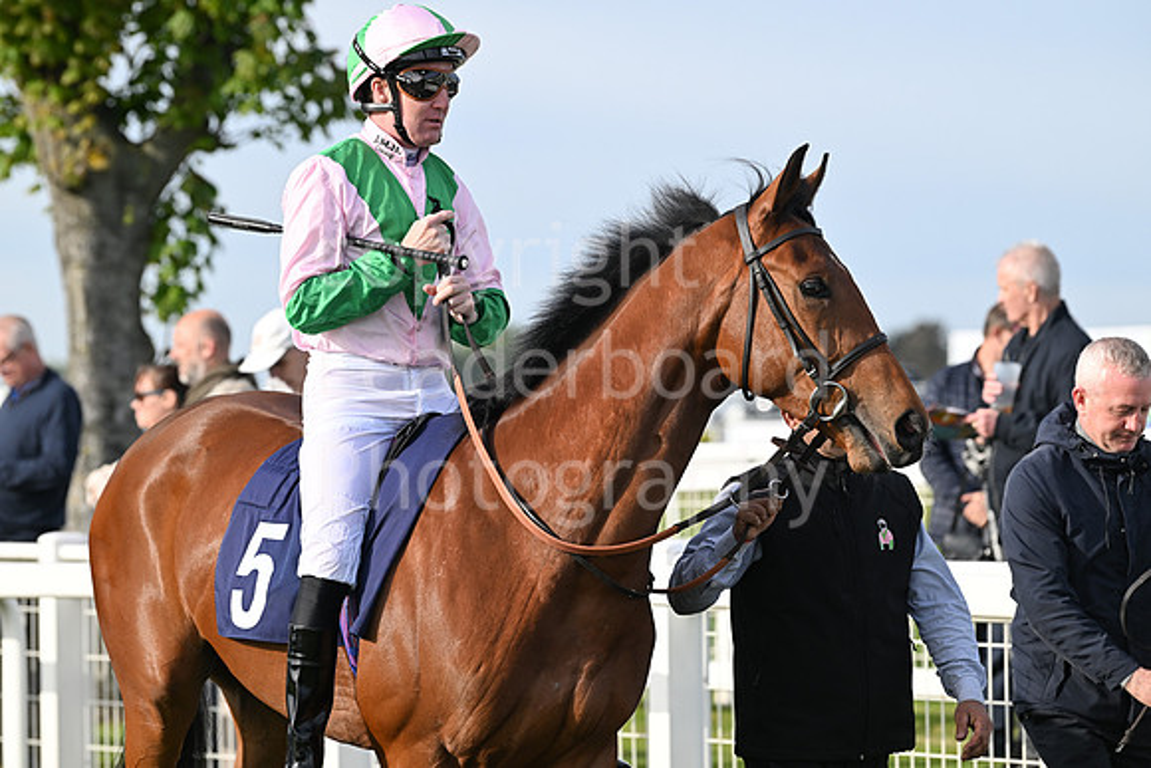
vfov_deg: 6.9
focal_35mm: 200
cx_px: 576
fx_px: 6396
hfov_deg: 10.3
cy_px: 384
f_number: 5.6
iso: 800
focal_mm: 200
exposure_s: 1/2500
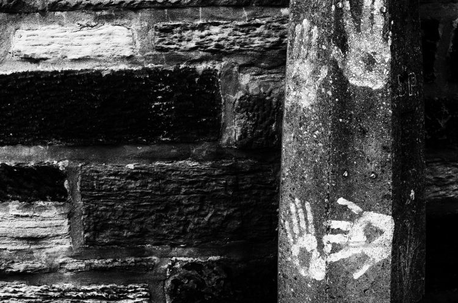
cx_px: 229
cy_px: 152
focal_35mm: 52
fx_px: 667
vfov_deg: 25.6
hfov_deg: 37.9
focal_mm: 35
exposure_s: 1/500
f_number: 5.6
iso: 200
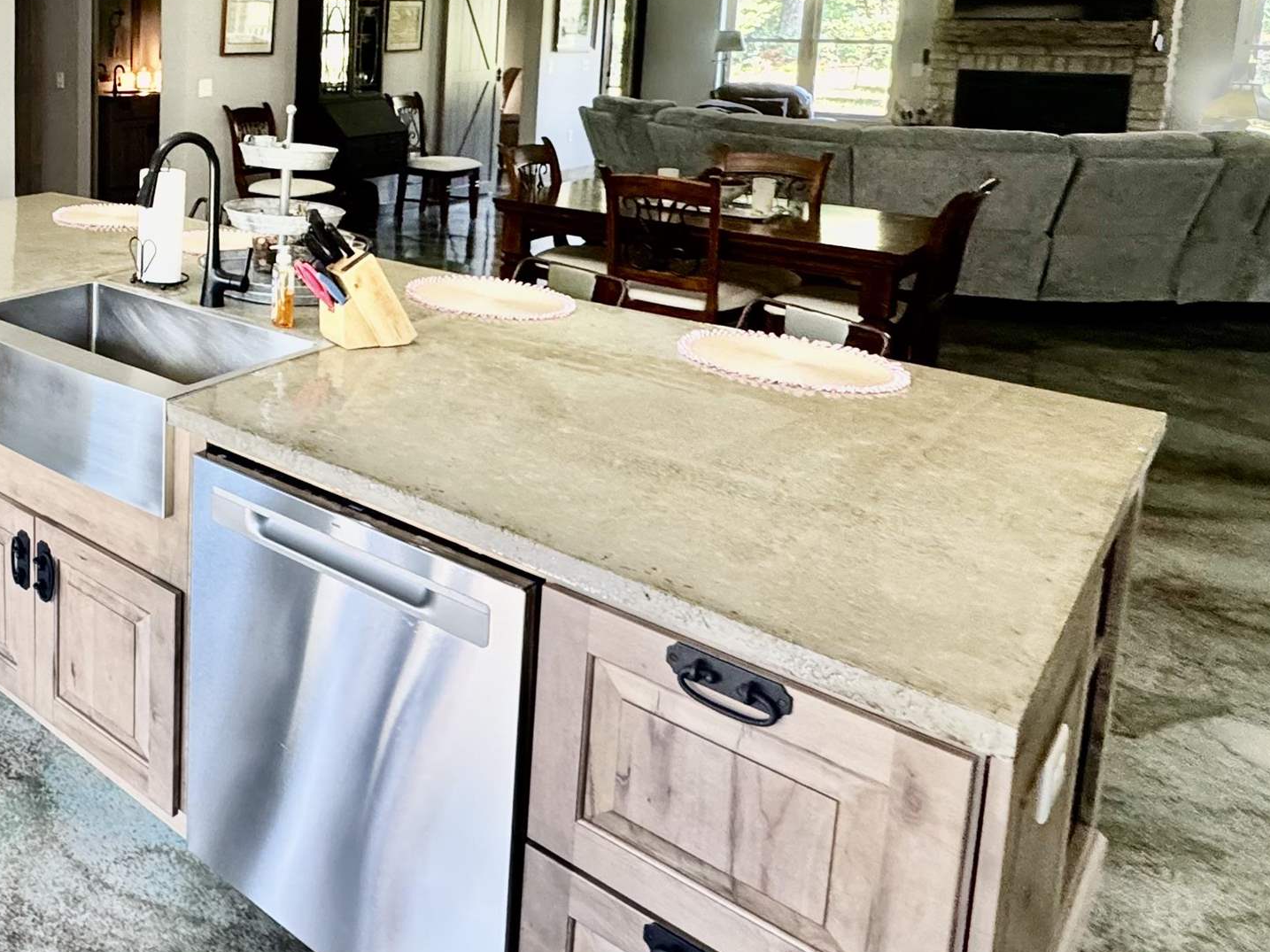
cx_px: 62
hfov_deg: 50.9
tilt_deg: -8.1
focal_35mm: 30
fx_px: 1100
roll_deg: -0.8
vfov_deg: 44.0
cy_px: 157
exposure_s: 1/60
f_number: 2.2
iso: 250
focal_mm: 2.22
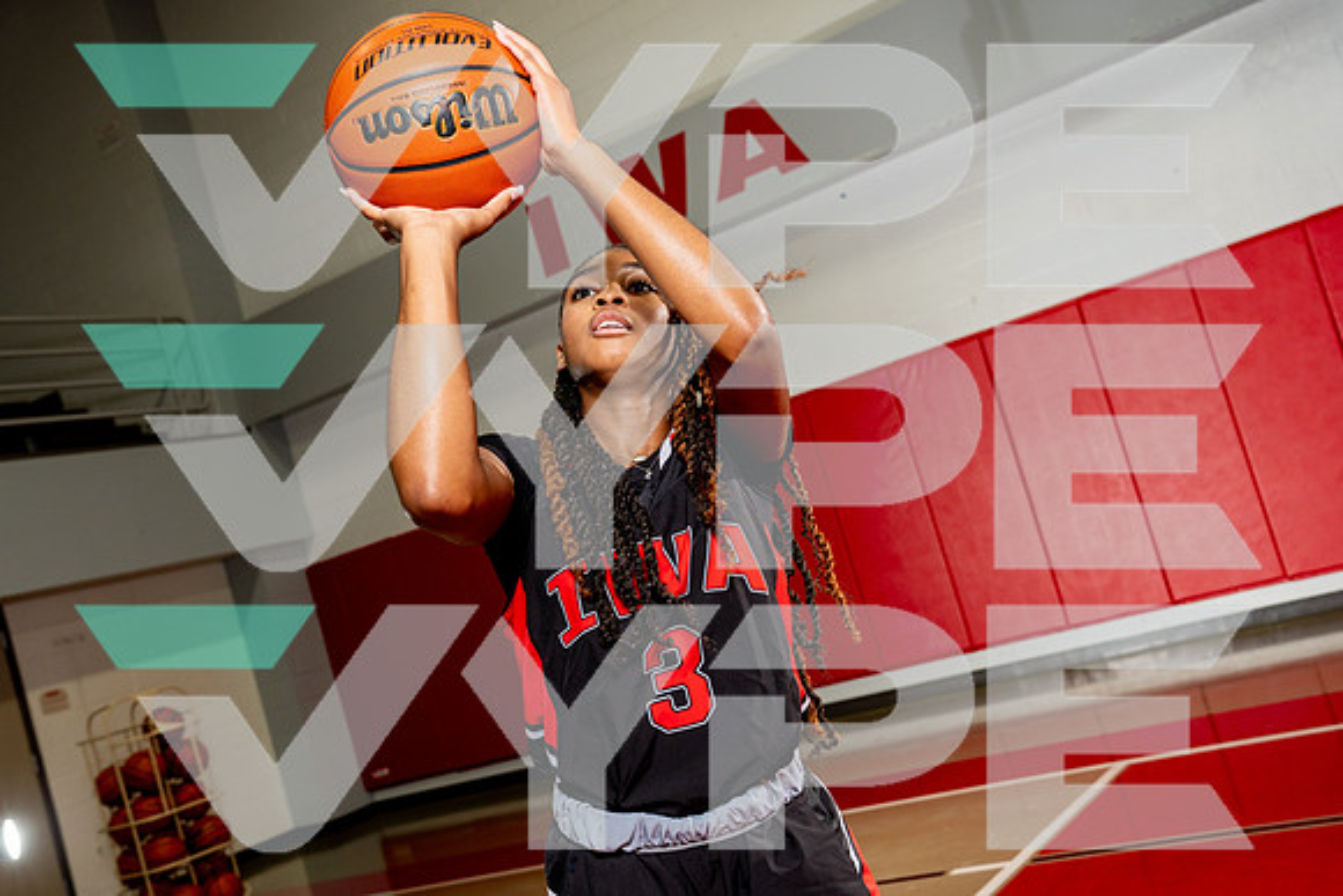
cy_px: 448
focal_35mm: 43
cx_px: 672
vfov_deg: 31.3
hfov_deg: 45.5
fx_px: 1602
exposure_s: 1/250
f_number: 5.6
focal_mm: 41
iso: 400
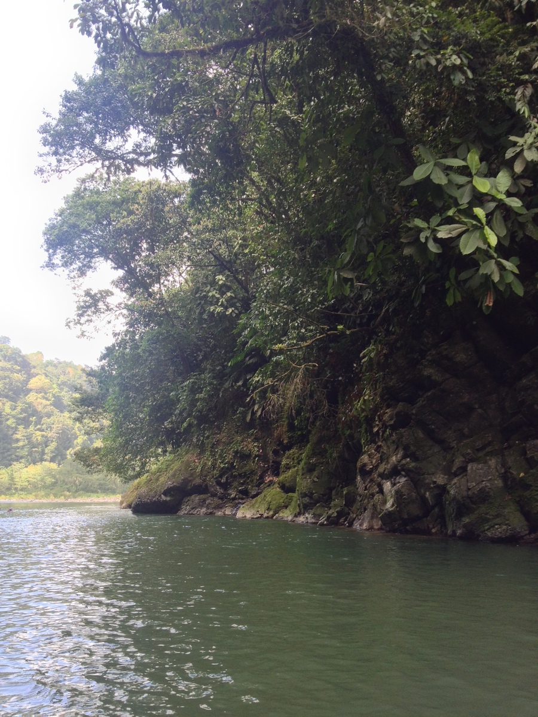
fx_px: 725
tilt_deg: +7.9
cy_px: 358
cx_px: 269
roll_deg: +0.4
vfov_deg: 52.6
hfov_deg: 40.7
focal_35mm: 35
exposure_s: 1/120
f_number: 2.4
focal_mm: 4.28
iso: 64
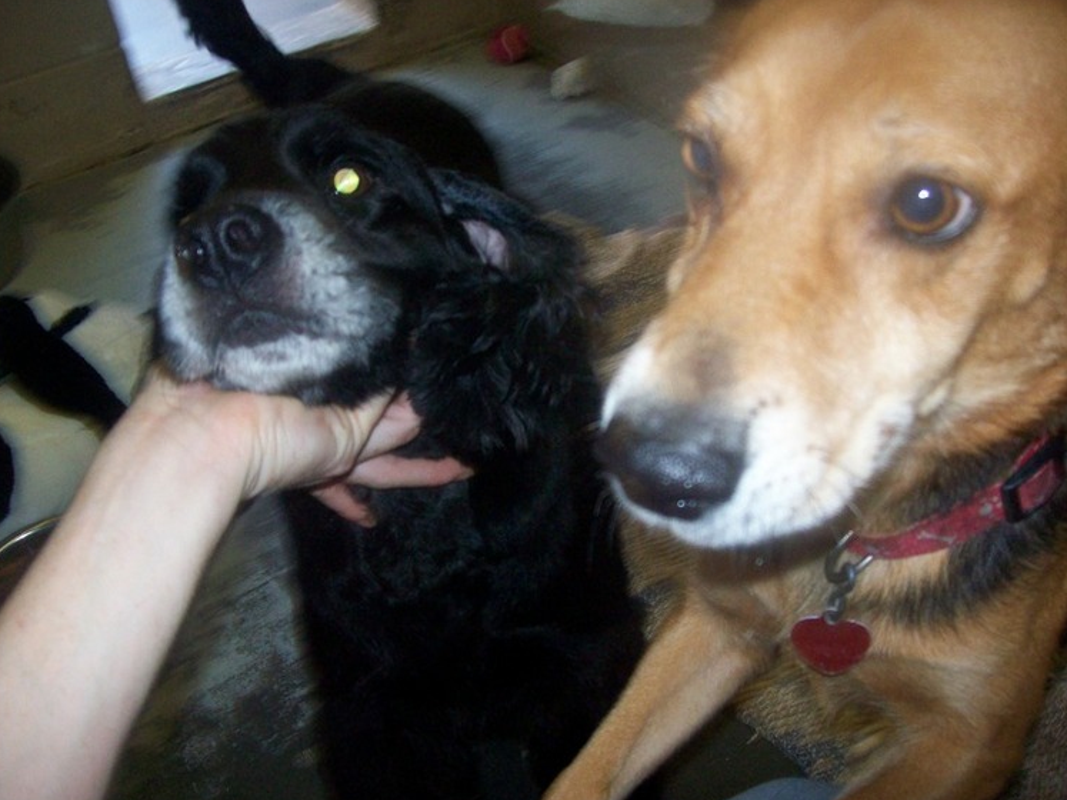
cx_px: 541
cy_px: 404
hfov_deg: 50.1
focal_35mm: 37
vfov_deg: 38.7
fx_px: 1140
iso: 200
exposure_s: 1/64
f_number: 2.7
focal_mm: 6
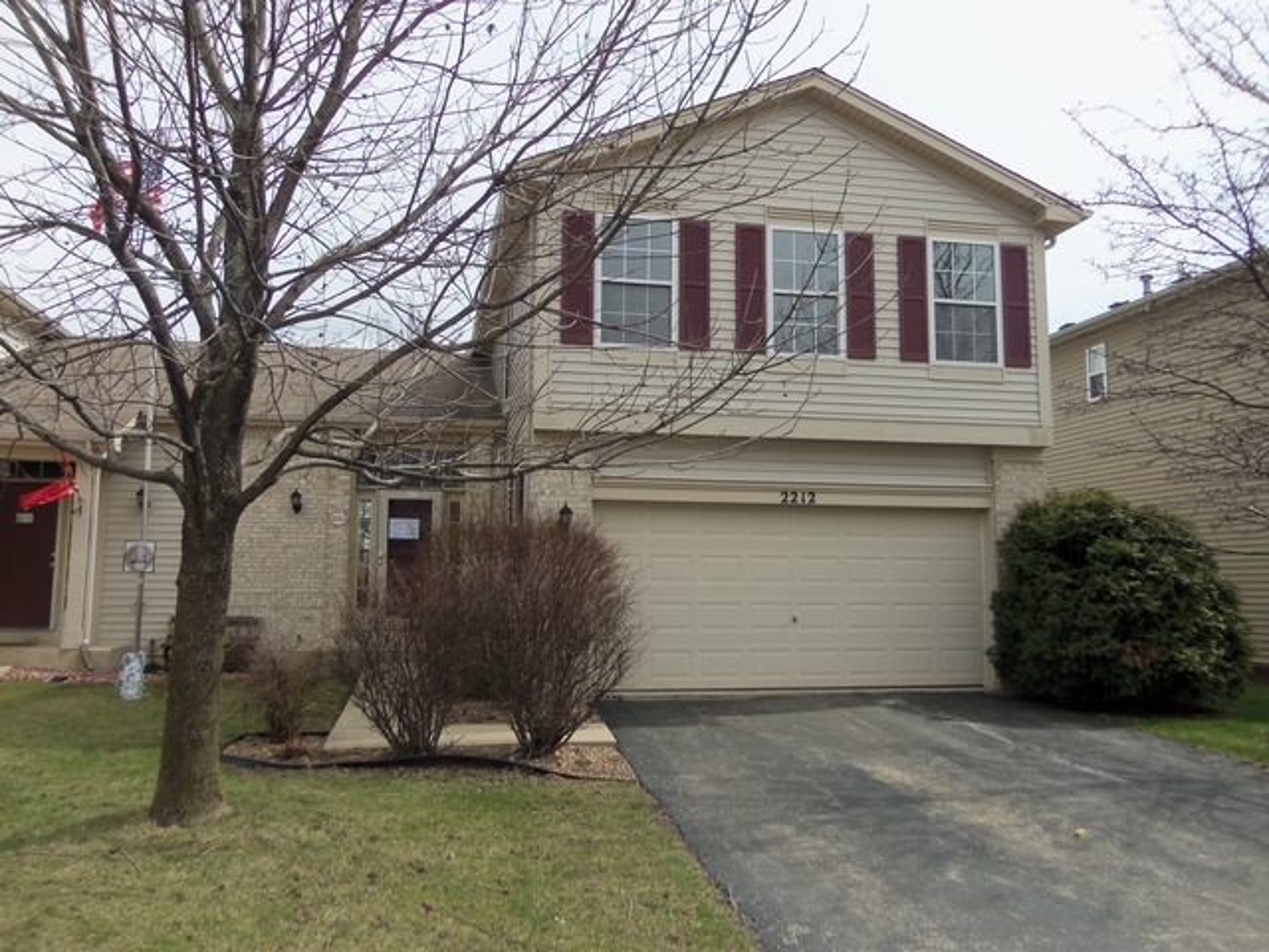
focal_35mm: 28
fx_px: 1026
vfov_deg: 49.7
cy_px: 476
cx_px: 634
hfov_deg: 63.4
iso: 64
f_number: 3.9
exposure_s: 1/500
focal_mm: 5.1
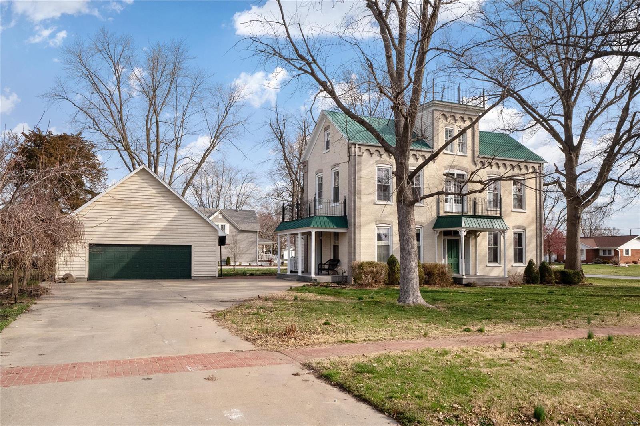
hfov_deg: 65.5
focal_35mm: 28
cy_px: 213
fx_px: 498
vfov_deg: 46.4
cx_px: 320
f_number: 10
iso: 400
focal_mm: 14
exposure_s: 1/800
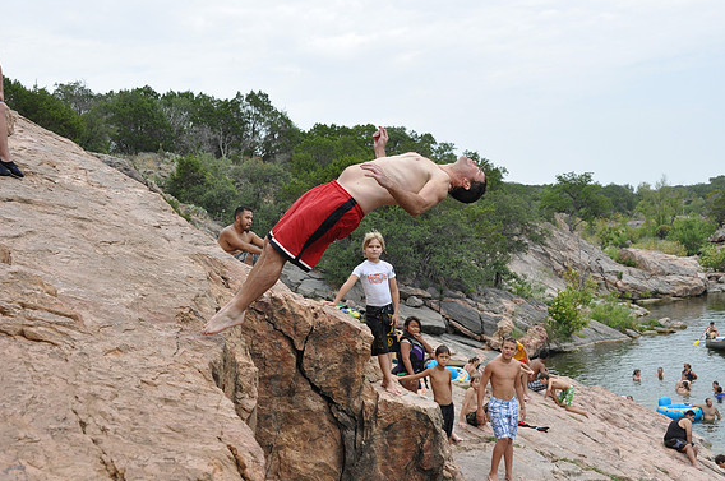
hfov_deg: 40.4
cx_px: 368
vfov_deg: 27.4
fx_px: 985
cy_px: 242
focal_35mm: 49
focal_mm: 32
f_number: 5.6
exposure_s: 1/1250
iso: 400
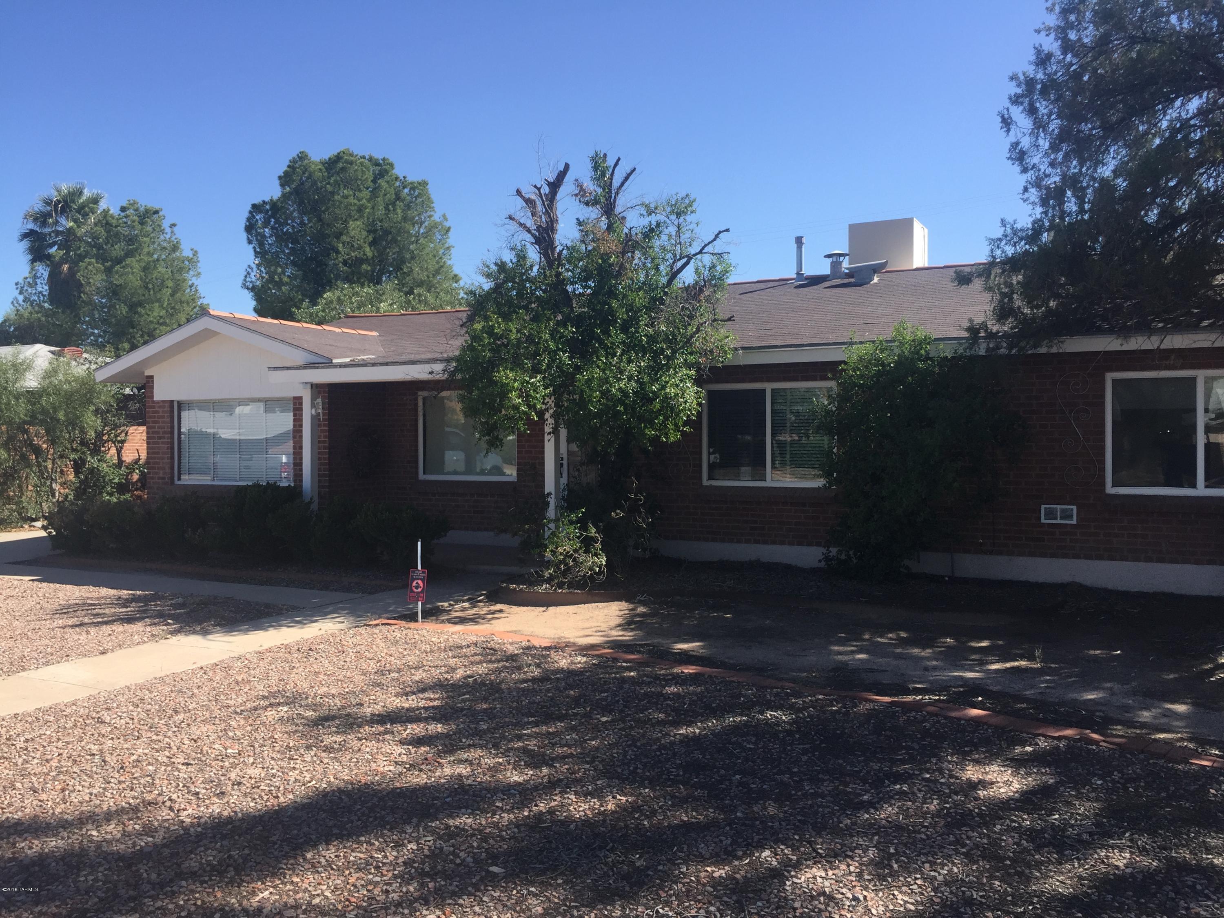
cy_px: 459
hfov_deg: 61.7
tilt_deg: -0.1
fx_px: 1025
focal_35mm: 29
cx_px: 612
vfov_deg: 48.2
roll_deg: +0.2
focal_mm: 4.15
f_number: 2.2
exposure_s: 1/1099
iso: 32
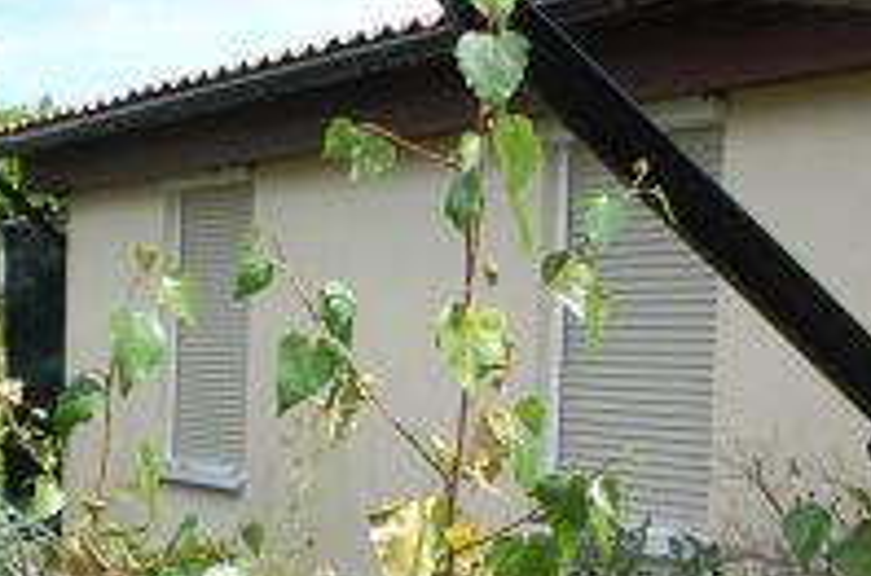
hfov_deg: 24.6
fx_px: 1979
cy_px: 310
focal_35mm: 82
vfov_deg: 16.6
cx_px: 233
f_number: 8
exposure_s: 1/250
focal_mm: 18
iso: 200
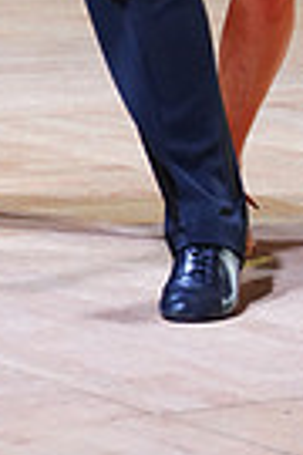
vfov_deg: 6.7
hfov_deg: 4.6
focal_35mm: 300
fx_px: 3787
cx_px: 89
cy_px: -313
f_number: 2.8
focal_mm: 70
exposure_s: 1/400
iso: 800
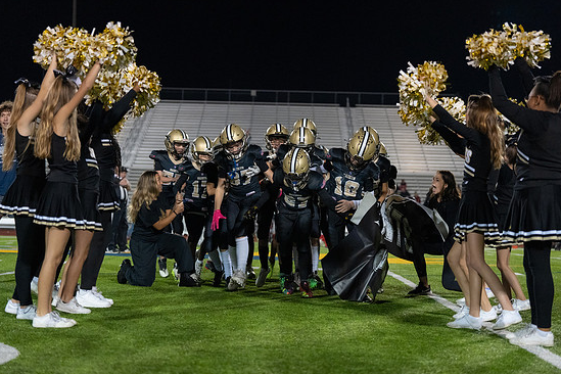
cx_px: 292
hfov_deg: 27.3
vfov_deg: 18.4
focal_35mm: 74
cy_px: 195
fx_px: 1153
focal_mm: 70
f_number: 2.8
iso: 6400
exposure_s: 1/1250
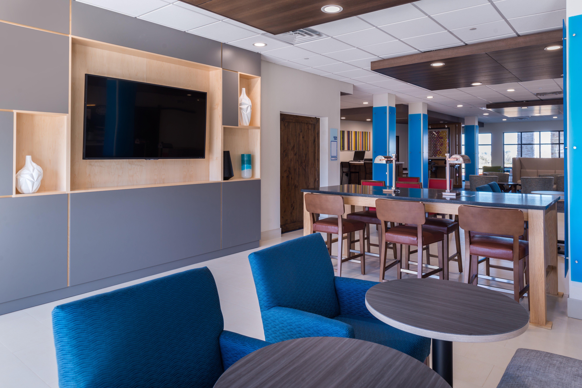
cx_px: 291
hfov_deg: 73.7
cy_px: 194
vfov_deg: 53.2
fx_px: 388
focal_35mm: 24
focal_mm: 24
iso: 100
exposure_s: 1/10
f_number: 8
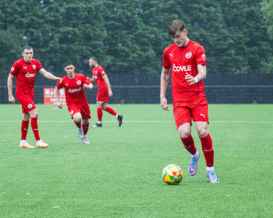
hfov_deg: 9.4
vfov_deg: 7.5
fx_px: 1657
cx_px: 155
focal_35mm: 205
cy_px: 94
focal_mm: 98
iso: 1000
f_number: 4
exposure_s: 1/1600
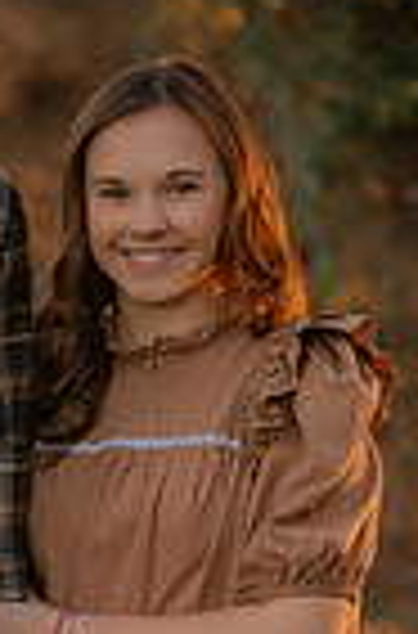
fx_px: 2807
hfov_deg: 8.5
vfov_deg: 12.8
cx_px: 11
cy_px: 589
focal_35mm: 160
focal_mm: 50
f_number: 1.8
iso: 180
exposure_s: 1/200
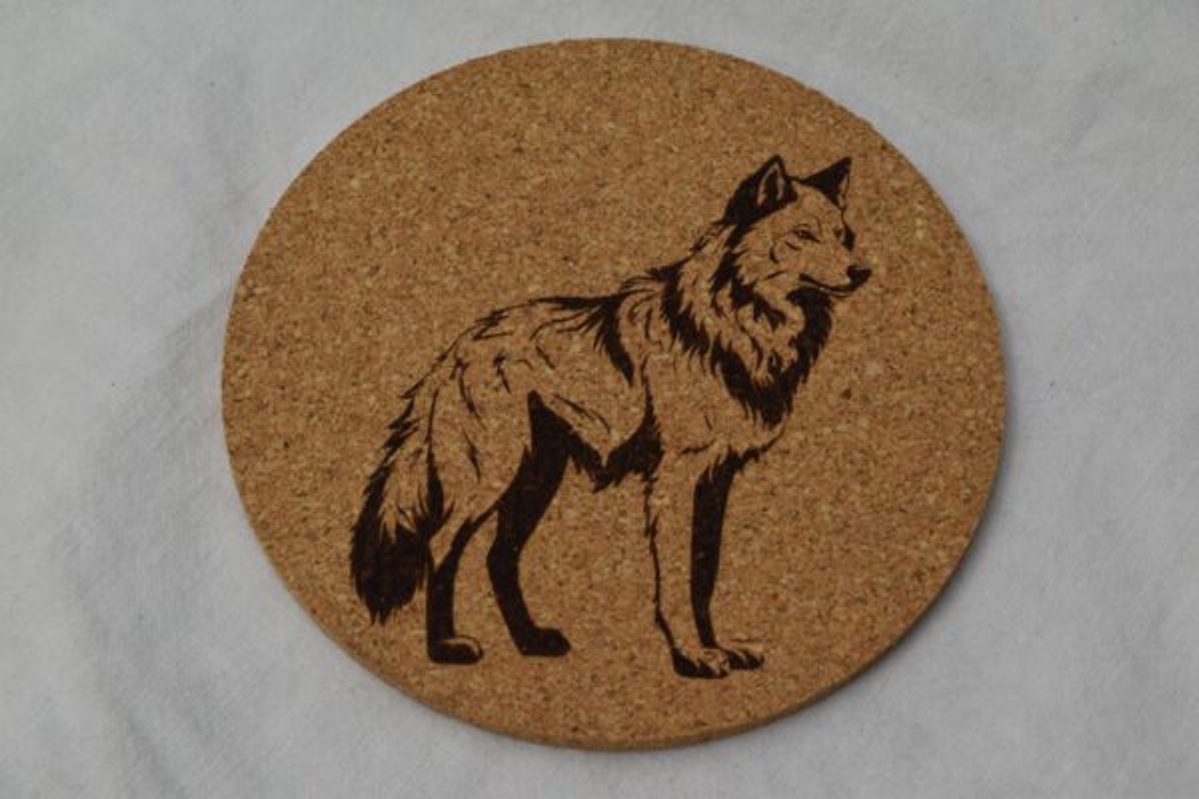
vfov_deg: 16.6
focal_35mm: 82
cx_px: 600
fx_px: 2747
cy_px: 400
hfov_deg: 24.6
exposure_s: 1/2
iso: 400
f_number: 20
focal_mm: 55
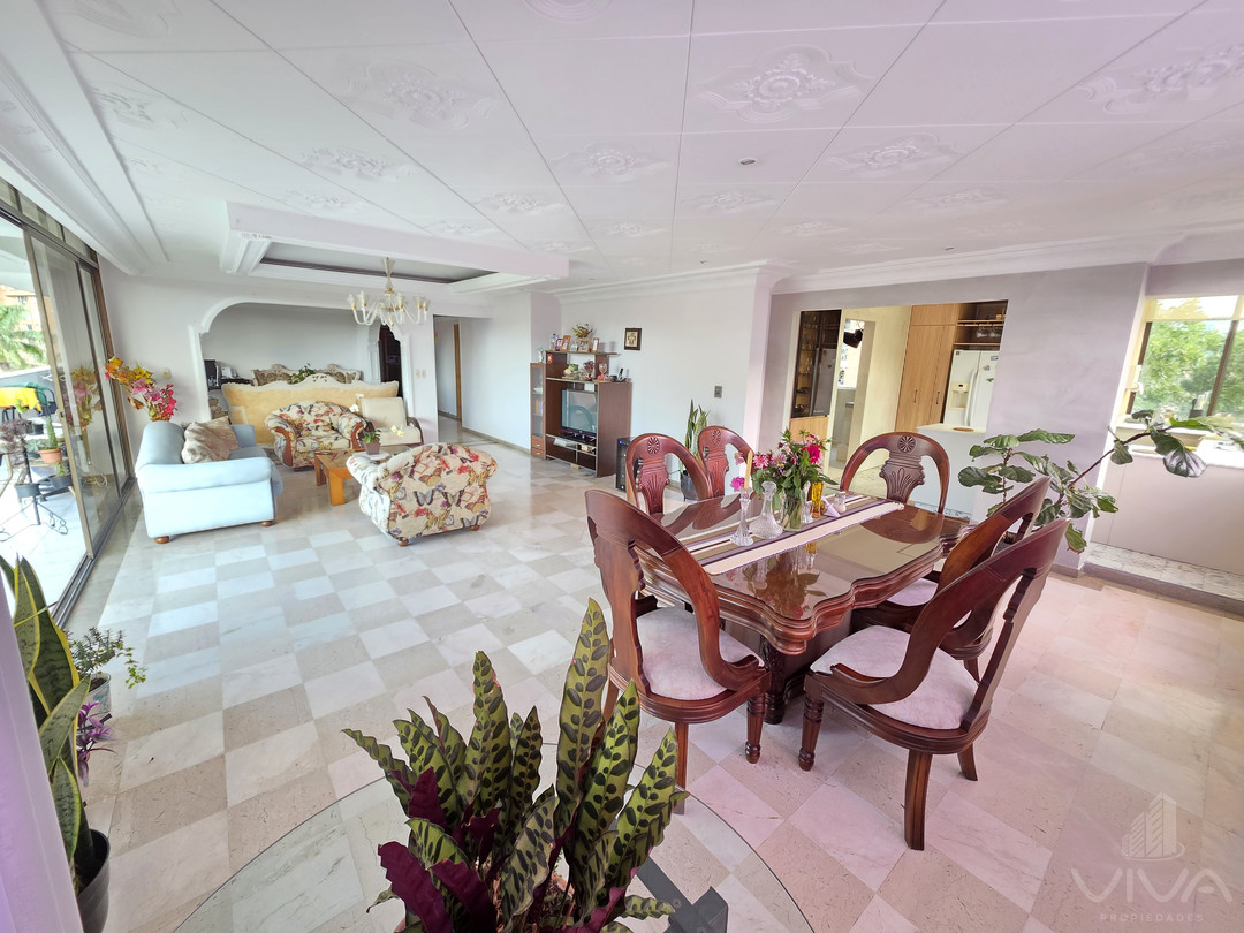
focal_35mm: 13
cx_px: 622
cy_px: 466
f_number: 1.9
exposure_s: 1/60
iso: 250
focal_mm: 2.2
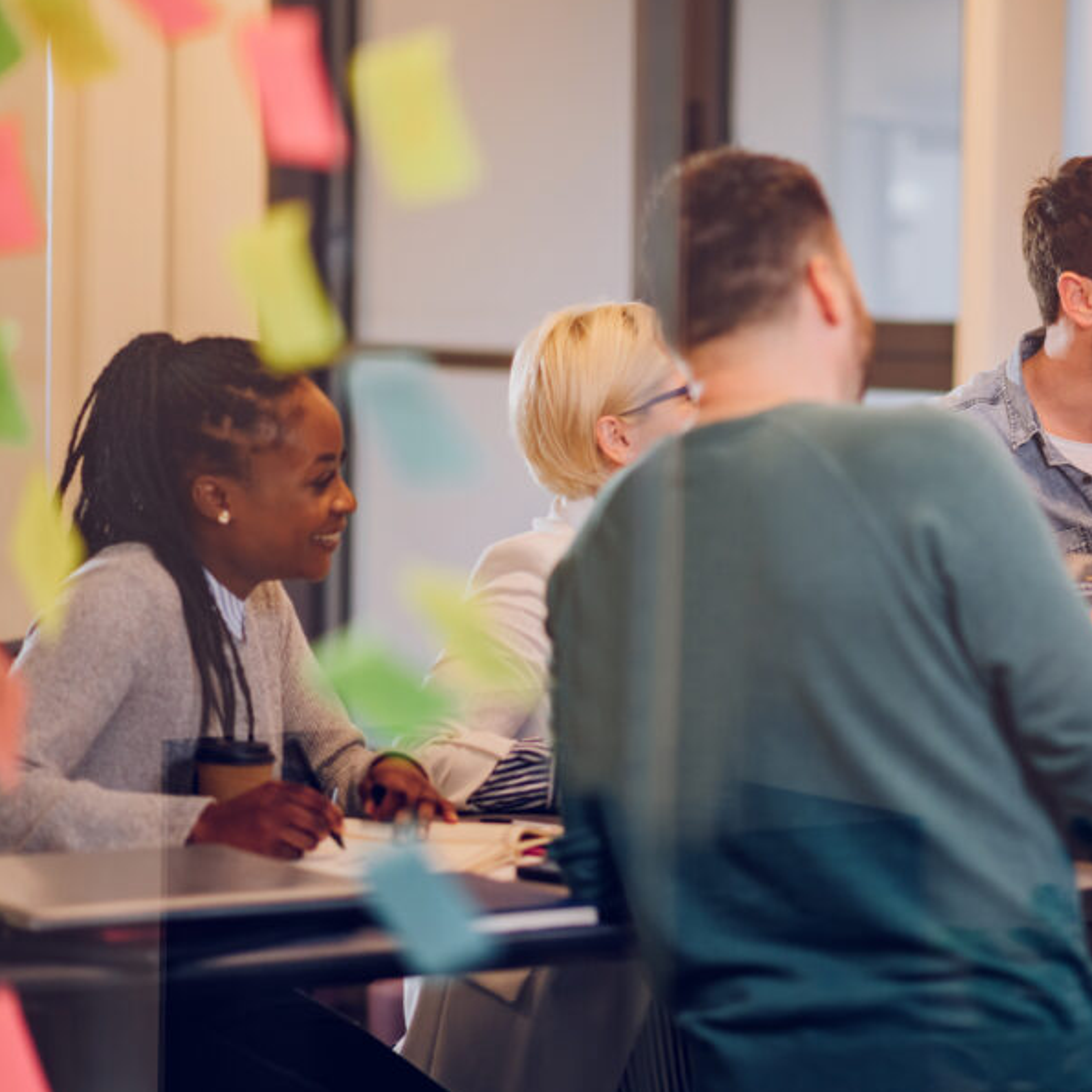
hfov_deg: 14.0
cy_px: 554
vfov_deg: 14.1
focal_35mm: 124
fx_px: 4426
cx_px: 934
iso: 320
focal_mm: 85
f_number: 1.8
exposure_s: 1/250
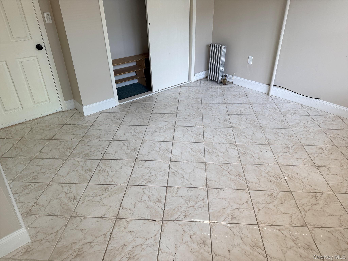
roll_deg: +1.2
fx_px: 241
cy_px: 130
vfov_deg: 56.8
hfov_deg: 71.6
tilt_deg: -30.4
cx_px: 174
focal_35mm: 24
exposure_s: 1/121
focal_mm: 6.76
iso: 64
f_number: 1.78
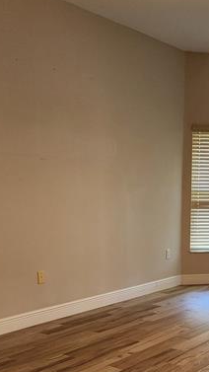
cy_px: 318
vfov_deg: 38.4
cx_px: 176
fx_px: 503
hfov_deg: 23.1
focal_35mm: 51
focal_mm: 5.4
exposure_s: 1/120
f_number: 1.8
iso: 500
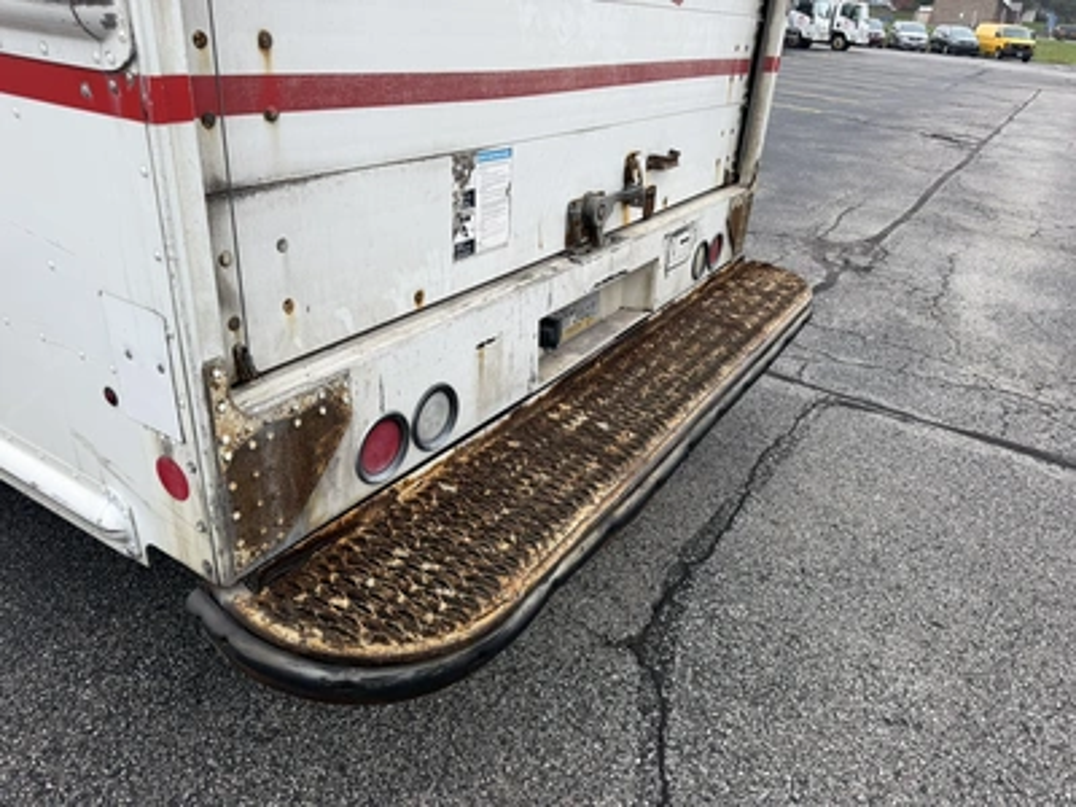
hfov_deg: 71.6
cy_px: 404
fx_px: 746
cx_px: 538
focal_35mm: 24
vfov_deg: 56.8
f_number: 1.78
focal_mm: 6.76
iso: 80
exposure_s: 1/507
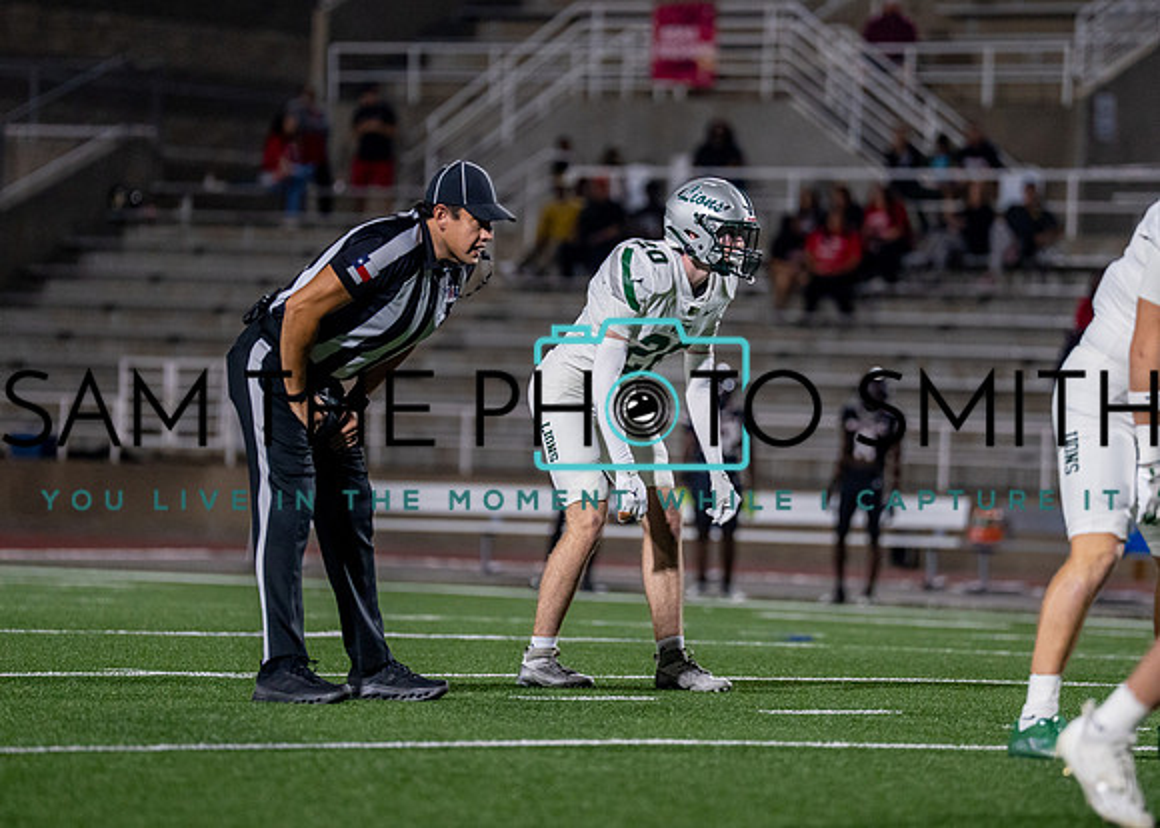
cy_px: 356
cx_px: 648
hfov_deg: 7.4
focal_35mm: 273
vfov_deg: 5.3
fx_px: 8979
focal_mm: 200
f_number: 2.8
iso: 2500
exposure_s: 1/1250
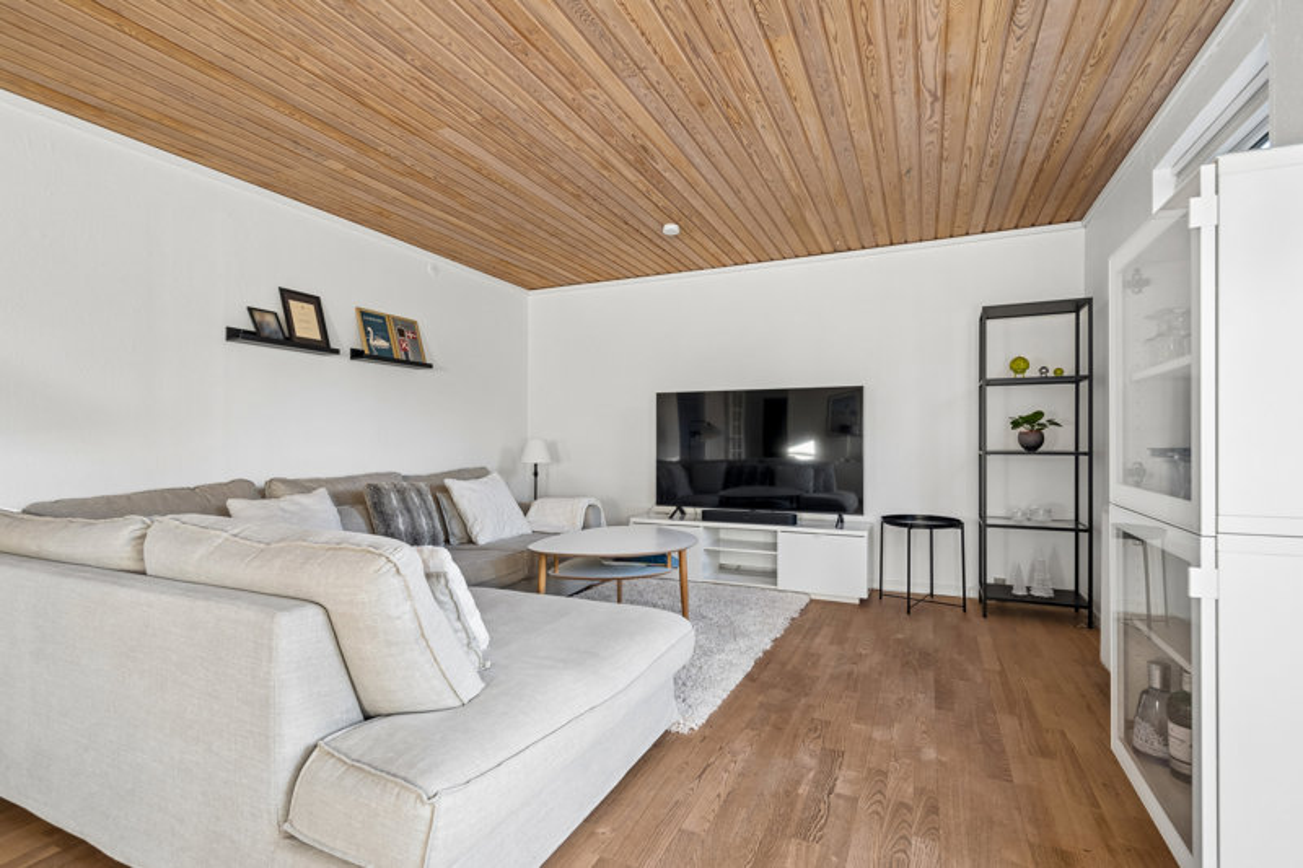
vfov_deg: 73.7
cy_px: 434
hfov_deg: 96.7
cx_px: 652
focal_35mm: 16
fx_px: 579
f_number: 6.3
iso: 400
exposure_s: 1/30
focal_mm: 16
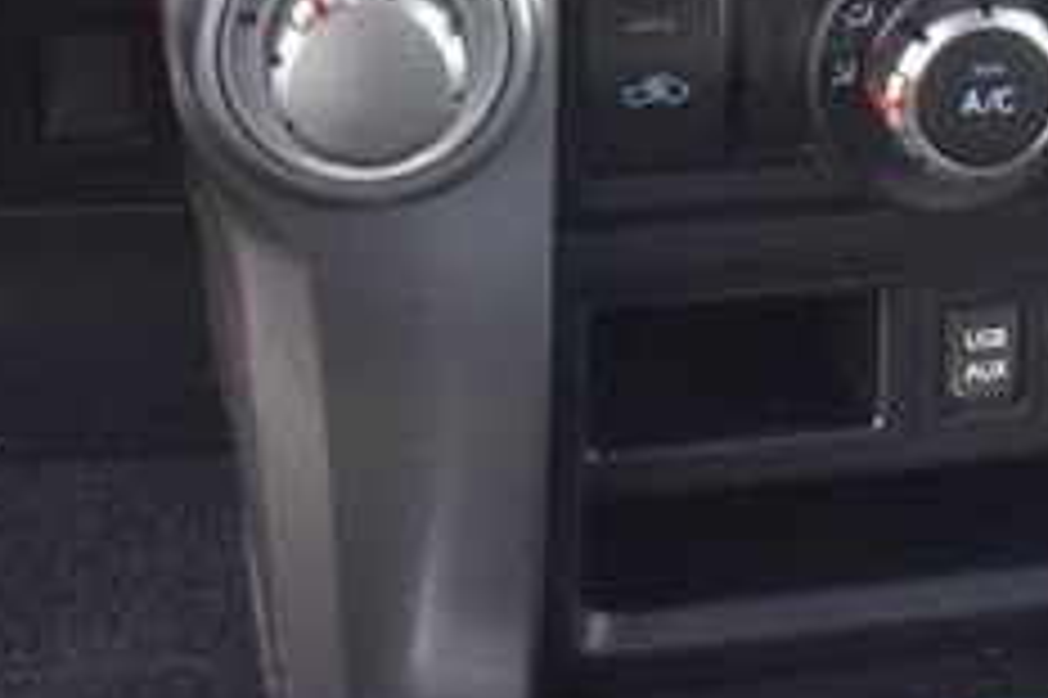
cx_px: 1192
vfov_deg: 15.0
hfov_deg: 22.1
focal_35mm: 86
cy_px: -230
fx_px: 2512
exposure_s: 1/15
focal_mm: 21
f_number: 6.3
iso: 1600
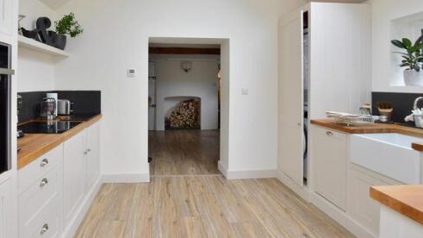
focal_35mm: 21
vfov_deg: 52.7
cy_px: 83
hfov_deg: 82.7
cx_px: 166
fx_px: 236
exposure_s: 1/3
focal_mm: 10
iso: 400
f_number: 11
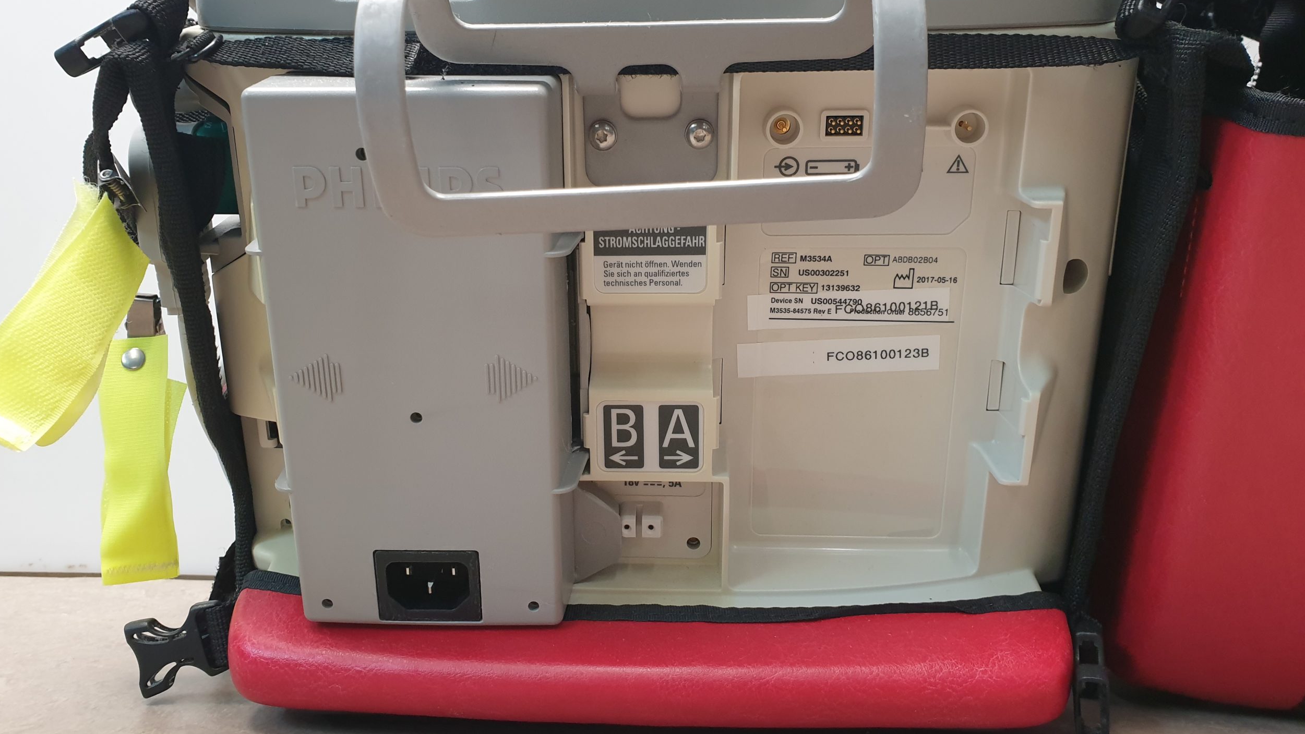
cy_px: 338
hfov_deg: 66.1
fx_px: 1004
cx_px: 639
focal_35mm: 29
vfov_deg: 40.2
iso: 160
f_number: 2.4
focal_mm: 4.3
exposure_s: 1/50
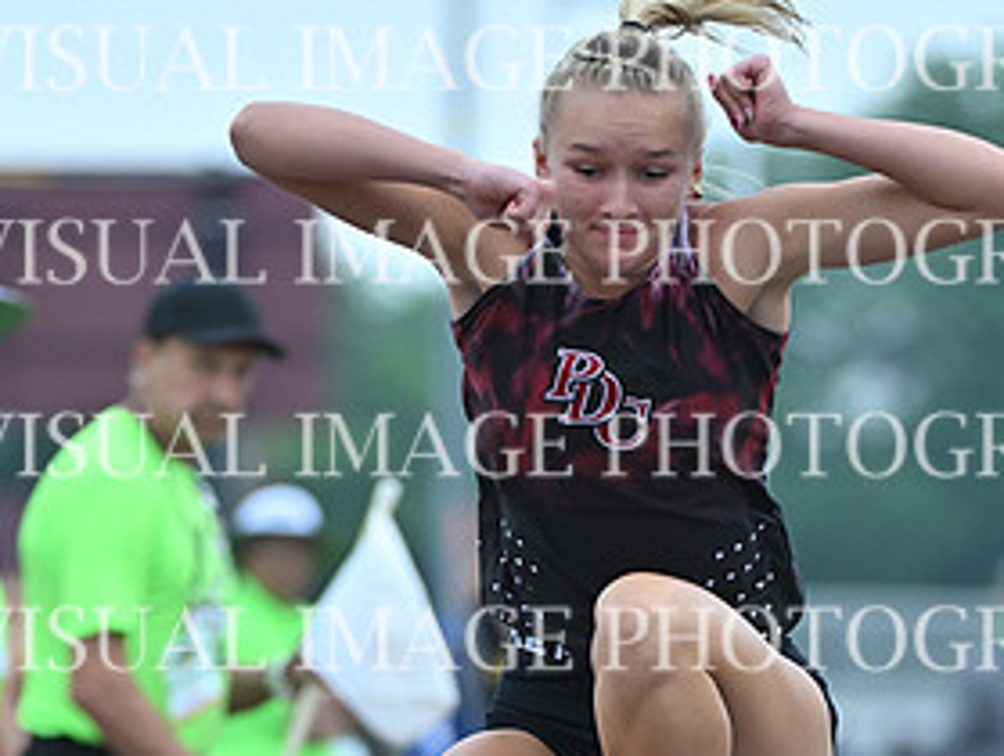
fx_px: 14492
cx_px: 578
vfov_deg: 3.0
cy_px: 929
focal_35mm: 499
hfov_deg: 4.0
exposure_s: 1/1000
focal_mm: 250
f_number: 4
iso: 800
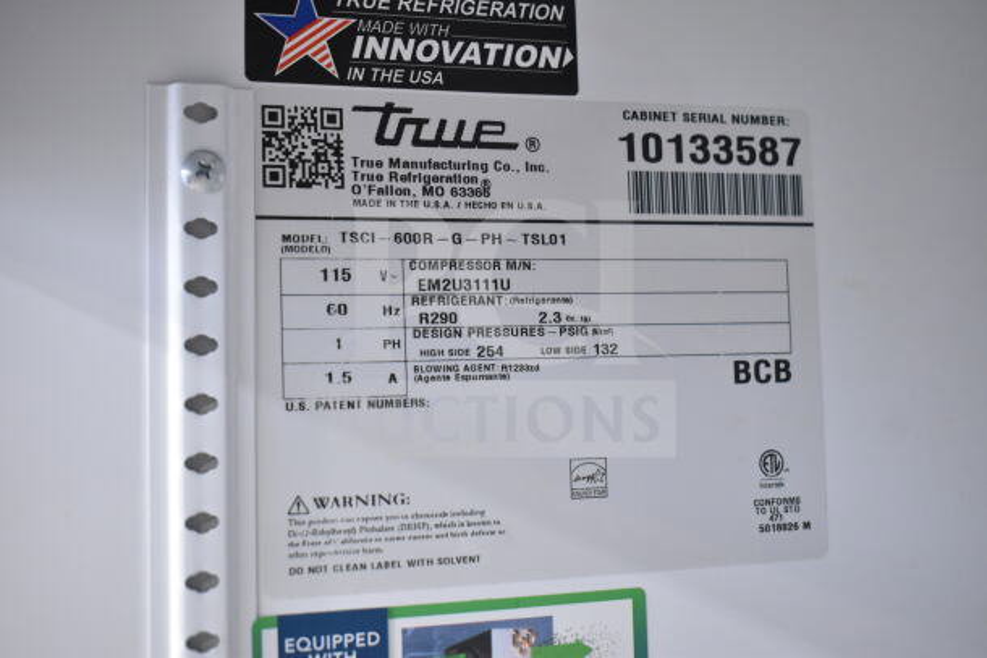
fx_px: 1398
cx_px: 494
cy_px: 329
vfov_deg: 26.5
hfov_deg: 38.9
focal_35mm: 51
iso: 2800
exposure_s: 1/50
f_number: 4.5
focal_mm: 34
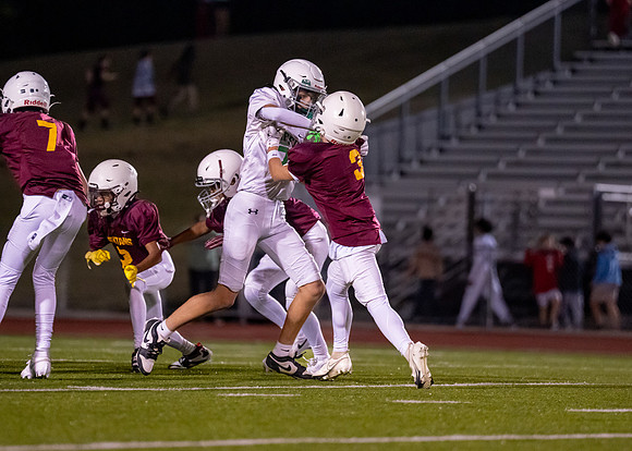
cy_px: 234
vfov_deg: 4.7
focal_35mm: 305
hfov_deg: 6.6
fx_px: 5467
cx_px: 274
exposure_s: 1/1250
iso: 6400
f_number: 2.8
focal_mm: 200
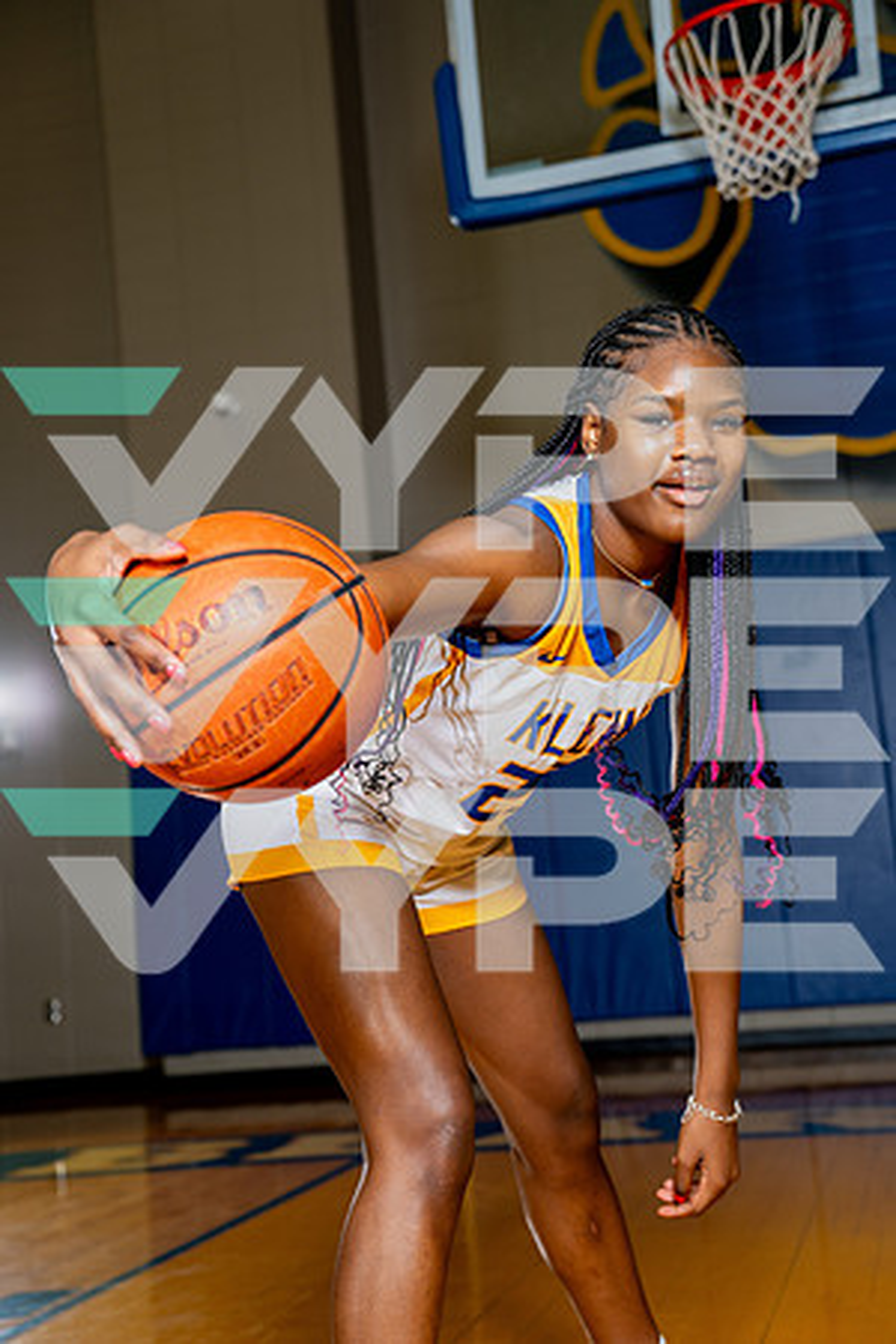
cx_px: 448
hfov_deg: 27.0
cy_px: 672
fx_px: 1867
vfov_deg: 39.6
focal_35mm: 50
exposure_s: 1/250
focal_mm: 50
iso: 160
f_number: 4
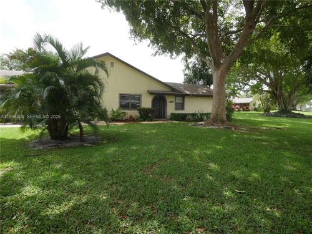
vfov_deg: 71.6
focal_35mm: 18
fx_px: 162
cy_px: 117
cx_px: 156
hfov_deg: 87.8
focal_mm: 9
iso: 200
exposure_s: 1/100
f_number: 8
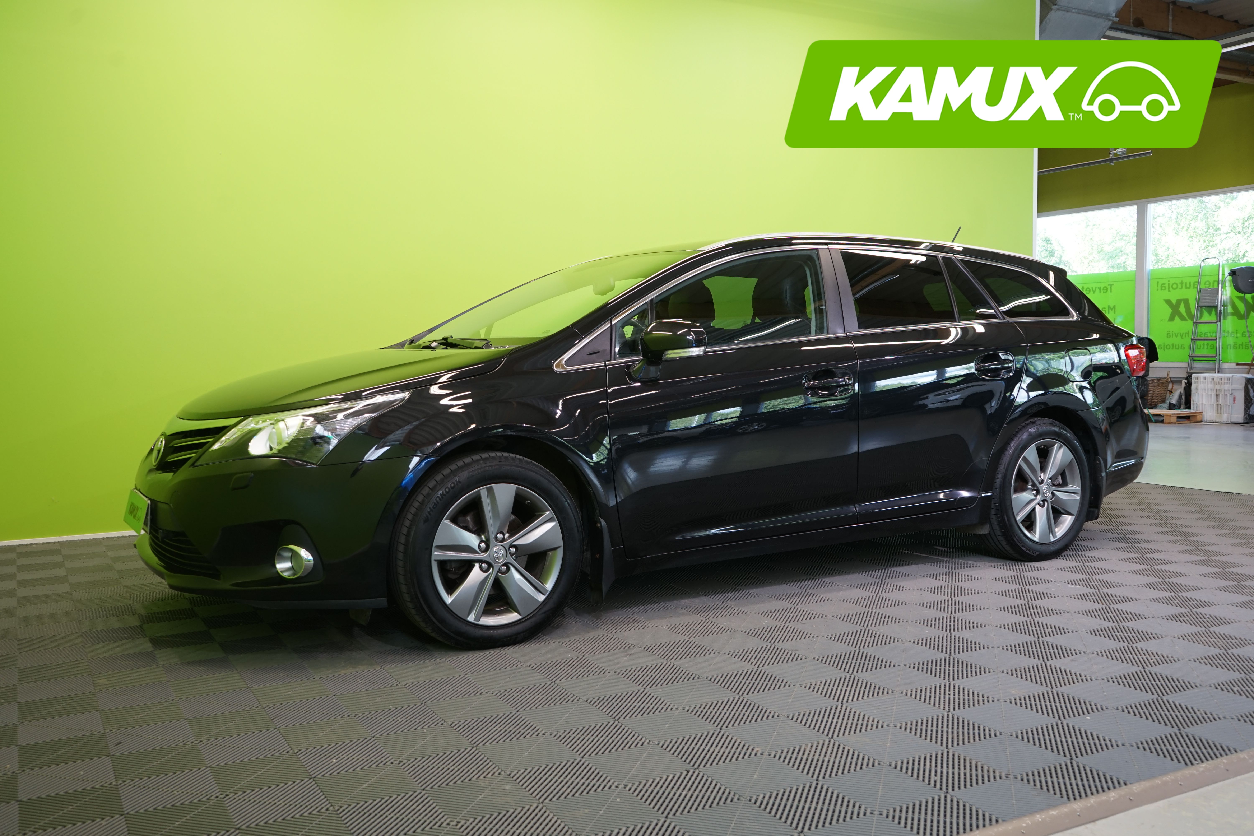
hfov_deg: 60.3
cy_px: 418
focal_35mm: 31
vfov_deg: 42.3
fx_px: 1080
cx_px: 627
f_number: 5.6
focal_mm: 31
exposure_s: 1/30
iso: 500
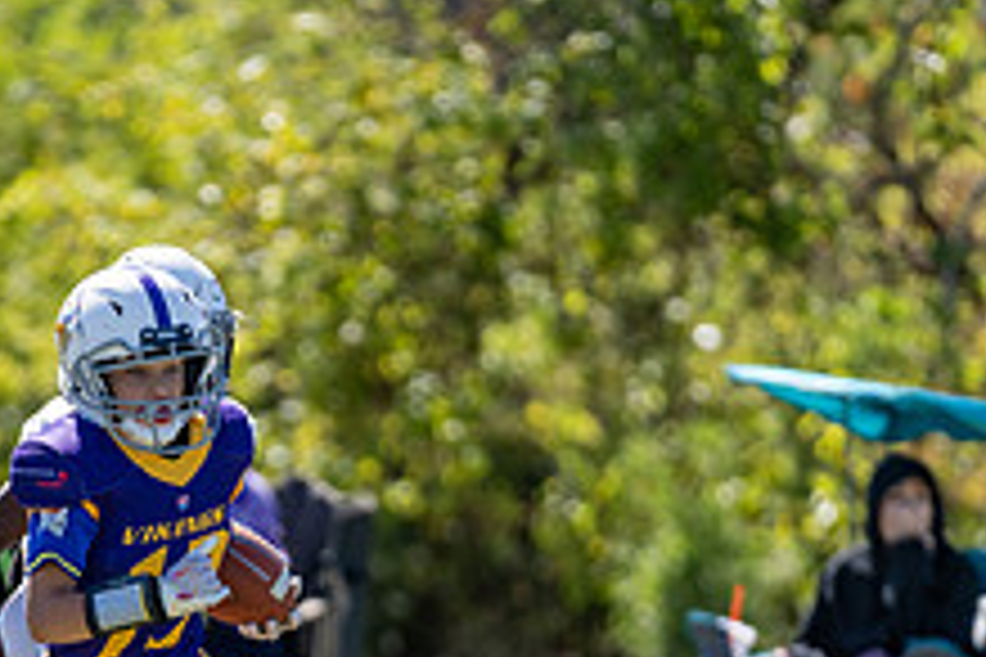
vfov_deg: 2.6
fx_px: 14515
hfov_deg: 3.9
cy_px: 592
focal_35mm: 530
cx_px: 131
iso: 100
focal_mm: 200
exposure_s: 1/1250
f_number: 2.8
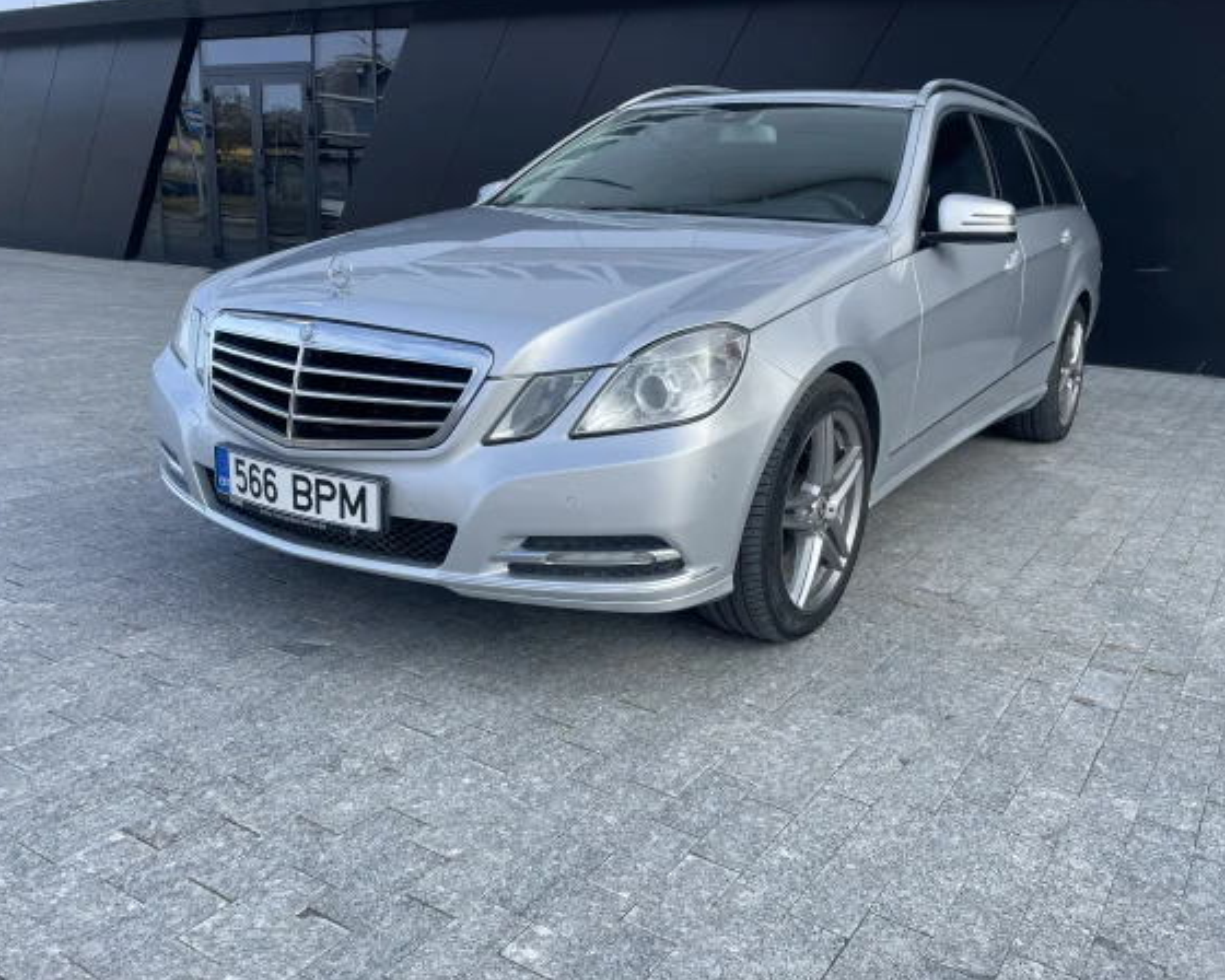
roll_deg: -3.2
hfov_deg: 60.4
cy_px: 499
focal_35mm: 29
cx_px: 654
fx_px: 1051
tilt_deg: -14.7
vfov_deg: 50.0
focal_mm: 4.2
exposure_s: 1/997
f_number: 1.6
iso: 32
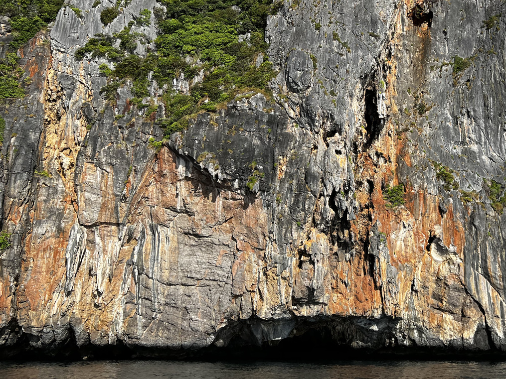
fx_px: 599
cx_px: 339
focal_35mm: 41
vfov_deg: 34.8
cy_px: 127
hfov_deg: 45.1
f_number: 1.5
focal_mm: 5.7
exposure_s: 1/3831
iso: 50
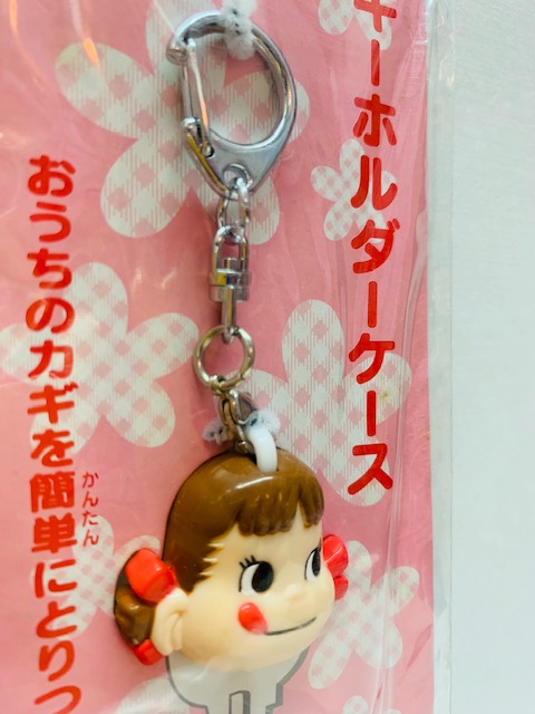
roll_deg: -3.0
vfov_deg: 67.3
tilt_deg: -9.0
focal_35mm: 26
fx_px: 536
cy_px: 357
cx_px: 268
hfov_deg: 53.1
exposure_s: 1/50
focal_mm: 4.25
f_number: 1.8
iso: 100
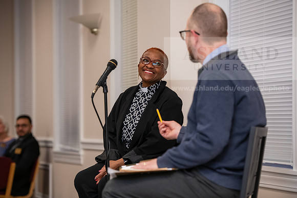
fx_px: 1031
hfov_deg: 16.4
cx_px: 148
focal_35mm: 125
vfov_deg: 11.0
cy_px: 99
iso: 2000
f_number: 3.2
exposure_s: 1/160
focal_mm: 125
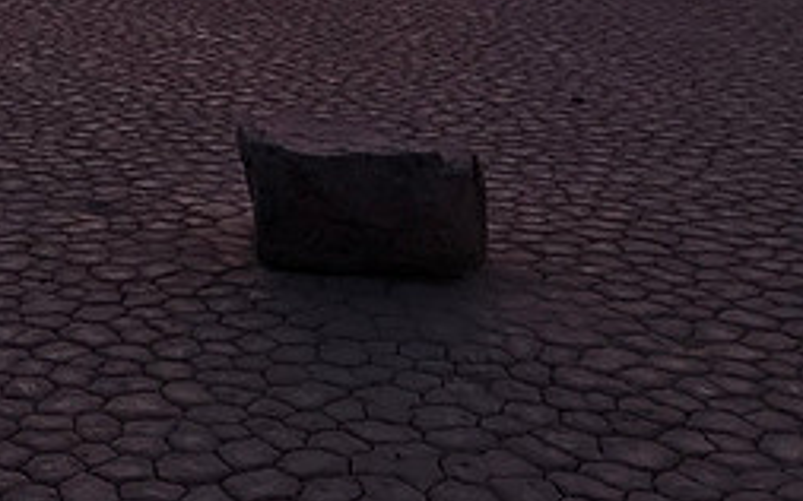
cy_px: -173
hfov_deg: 28.8
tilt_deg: -1.7
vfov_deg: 17.8
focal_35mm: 68
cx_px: 51
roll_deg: +0.7
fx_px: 1488
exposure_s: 1/120
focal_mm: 3.99
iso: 40
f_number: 1.8
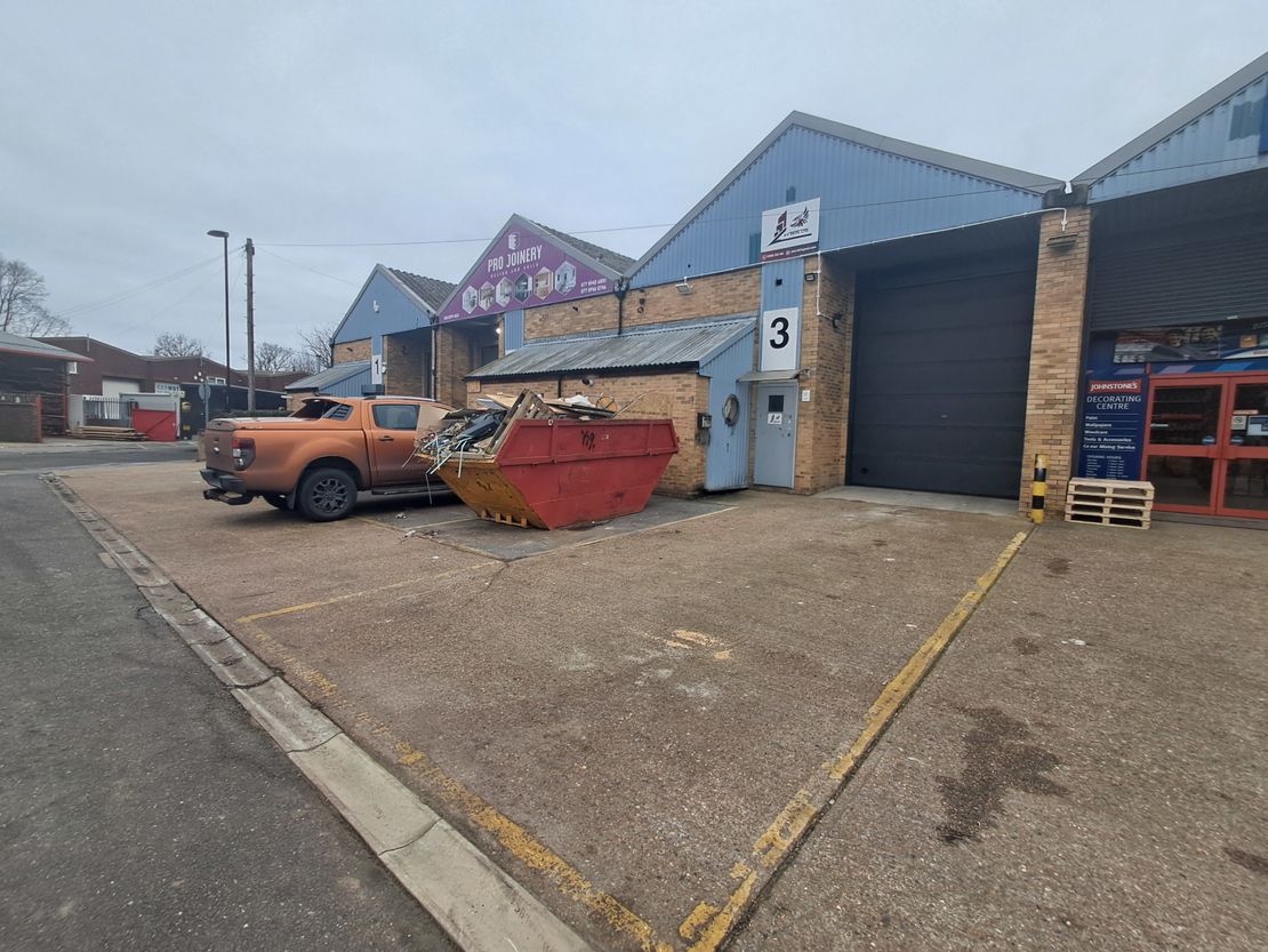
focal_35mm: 16
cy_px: 476
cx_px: 634
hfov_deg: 94.5
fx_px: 586
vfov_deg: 78.1
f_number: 2.2
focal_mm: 1.64
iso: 50
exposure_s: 1/120
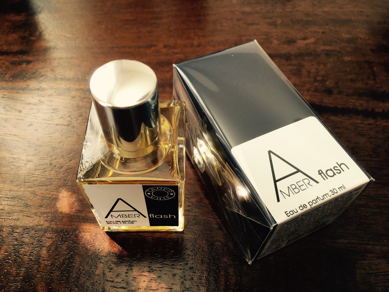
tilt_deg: -55.2
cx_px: 194
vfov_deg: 48.2
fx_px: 326
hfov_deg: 61.7
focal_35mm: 29
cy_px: 146
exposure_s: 1/50
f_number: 2.2
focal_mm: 4.15
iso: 25
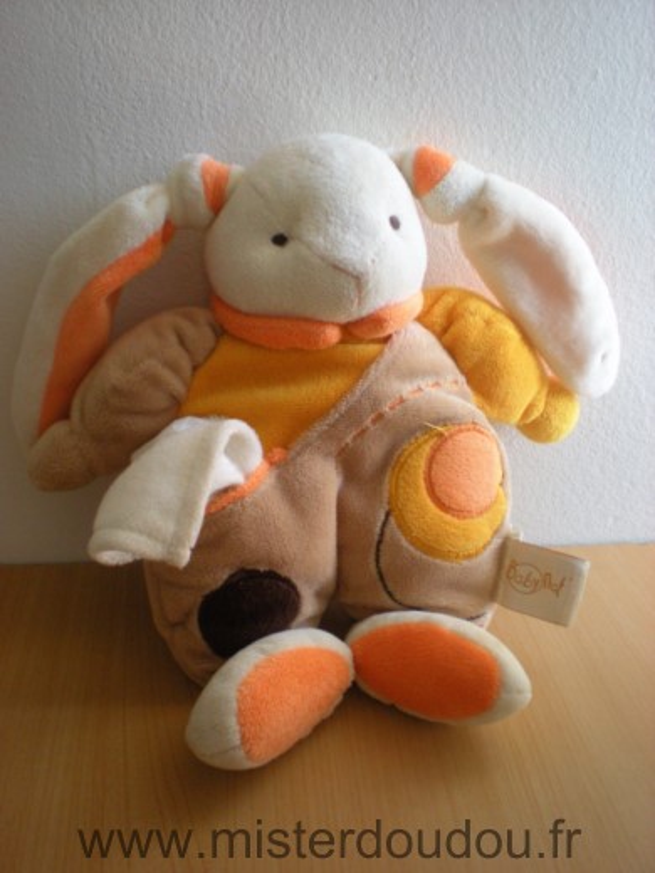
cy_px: 436
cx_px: 328
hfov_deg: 37.7
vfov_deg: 49.0
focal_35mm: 38
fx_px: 959
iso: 200
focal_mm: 6.3
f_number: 3.1
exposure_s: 1/33
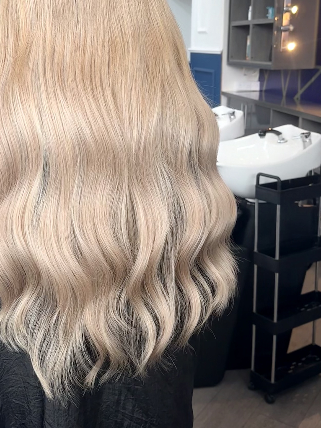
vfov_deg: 45.1
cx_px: 103
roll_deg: +0.2
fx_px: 507
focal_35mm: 41
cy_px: 141
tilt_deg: -9.7
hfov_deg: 34.8
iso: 80
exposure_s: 1/100
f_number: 1.78
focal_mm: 6.76
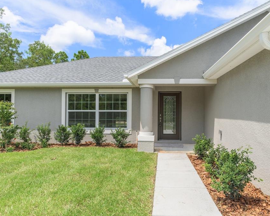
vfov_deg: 58.8
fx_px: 192
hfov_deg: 70.0
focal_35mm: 24
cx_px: 152
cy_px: 108
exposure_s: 1/400
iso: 320
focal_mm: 14
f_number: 8
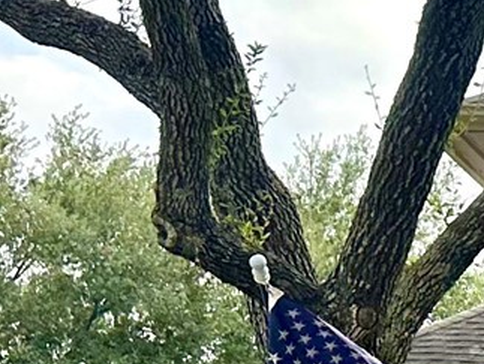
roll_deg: -0.1
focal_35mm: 152
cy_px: 336
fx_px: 2128
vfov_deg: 9.7
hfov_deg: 10.6
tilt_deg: +12.5
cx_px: 1269
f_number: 1.78
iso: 80
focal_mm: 6.86
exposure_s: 1/1495
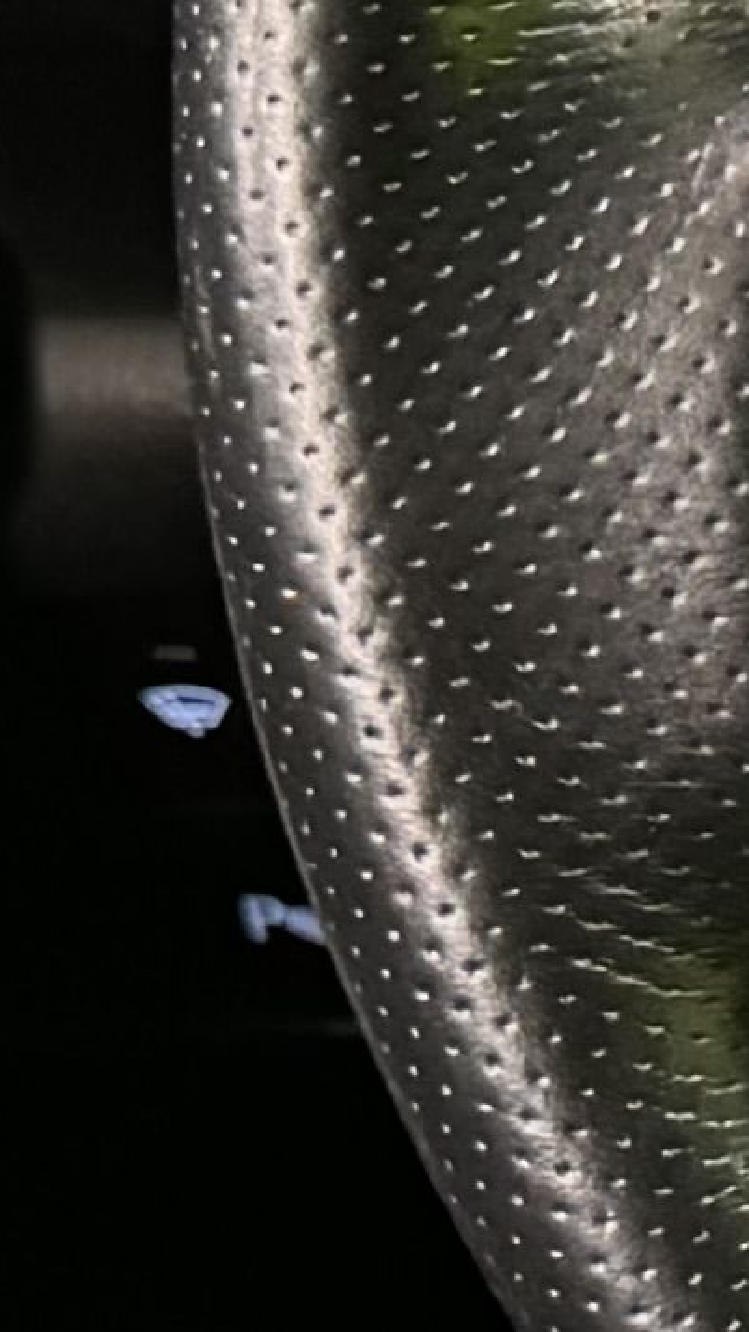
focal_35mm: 209
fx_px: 7382
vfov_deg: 10.2
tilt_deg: -35.7
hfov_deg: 5.4
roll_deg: +1.2
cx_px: 2480
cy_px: 1367
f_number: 1.78
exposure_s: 1/33
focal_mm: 6.76
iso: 800
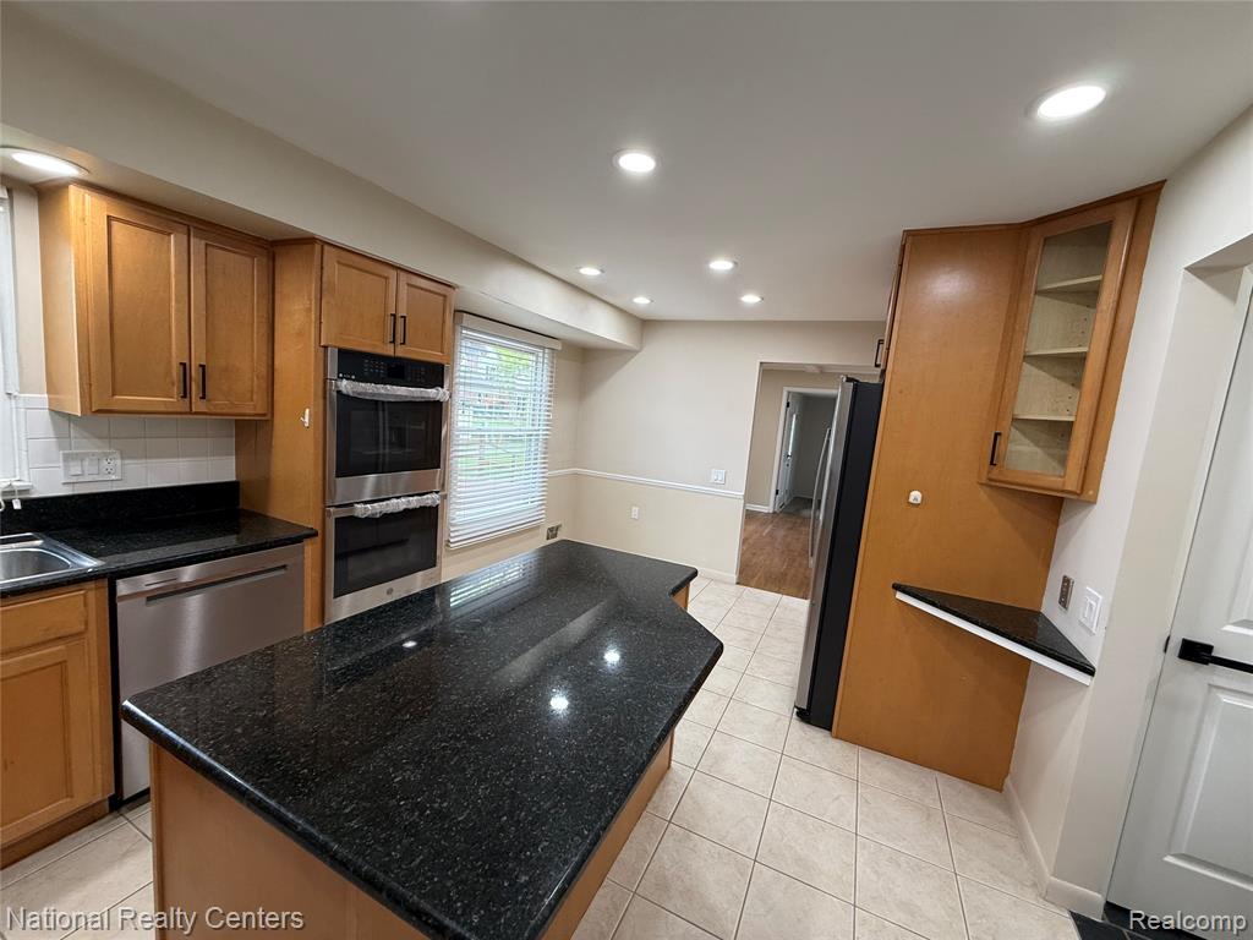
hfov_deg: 102.1
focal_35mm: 14
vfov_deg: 85.7
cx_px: 626
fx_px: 507
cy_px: 470
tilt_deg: -5.3
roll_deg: -4.2
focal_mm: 2.22
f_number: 2.2
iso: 125
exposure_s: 1/120
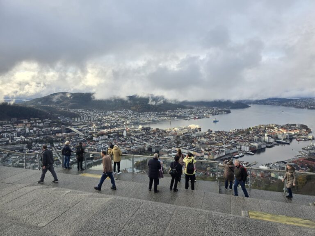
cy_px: 118
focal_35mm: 23
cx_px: 158
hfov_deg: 73.9
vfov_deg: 58.9
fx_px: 209
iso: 12
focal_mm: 6.3
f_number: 1.7
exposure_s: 1/275
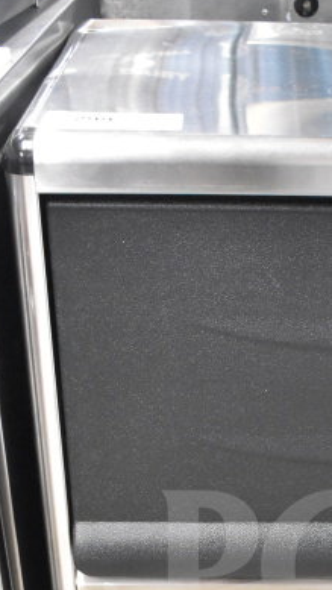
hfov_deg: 16.1
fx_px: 1157
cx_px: 297
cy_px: 610
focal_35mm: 74
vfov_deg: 26.8
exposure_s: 1/40
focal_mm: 20
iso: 6400
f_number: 3.5
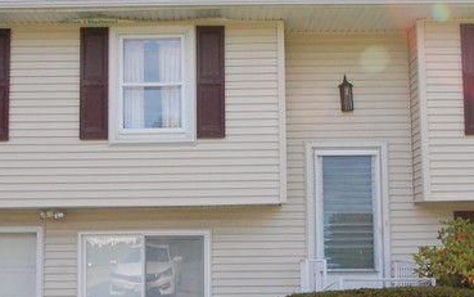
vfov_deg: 24.0
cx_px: 200
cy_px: 131
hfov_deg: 37.4
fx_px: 698
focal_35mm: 54
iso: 800
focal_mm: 12
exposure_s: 1/400
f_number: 10
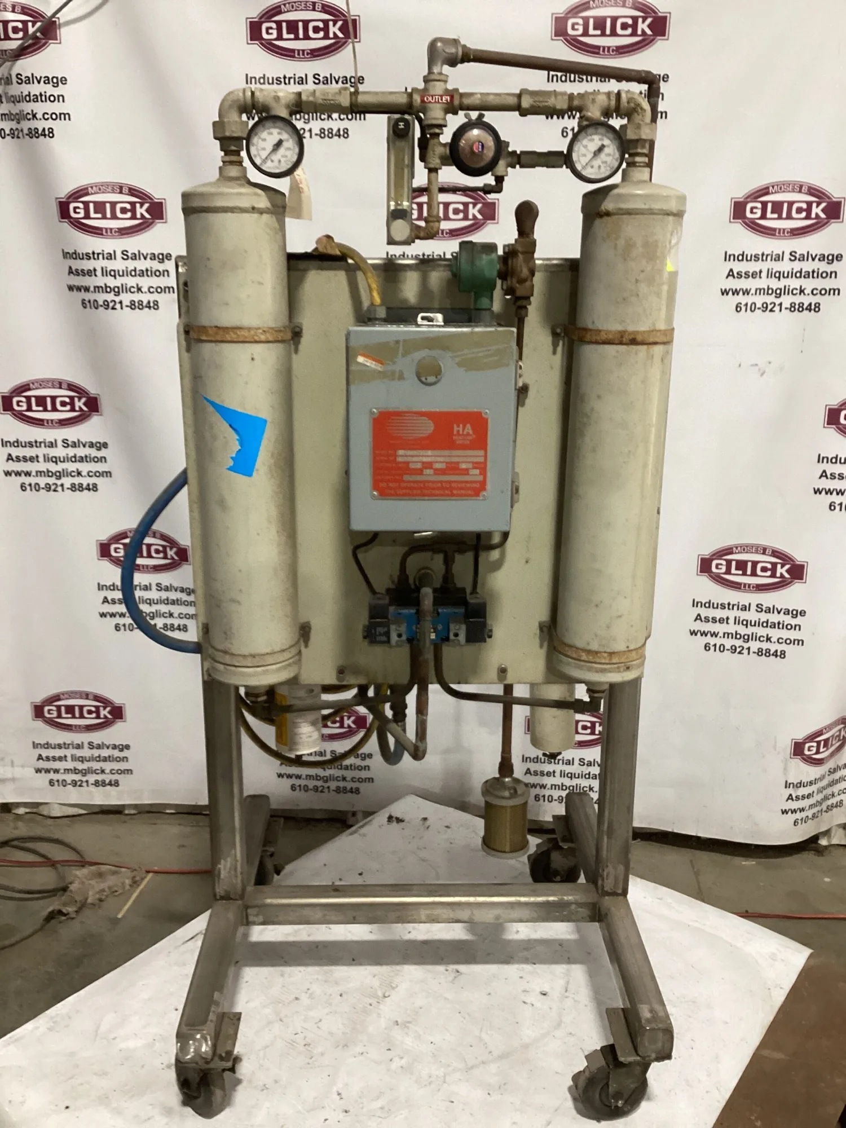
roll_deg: +0.7
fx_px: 1010
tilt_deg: -16.6
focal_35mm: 31
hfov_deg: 45.4
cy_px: 564
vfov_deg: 58.4
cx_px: 423
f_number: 2.4
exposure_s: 1/50
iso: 250
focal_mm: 3.3
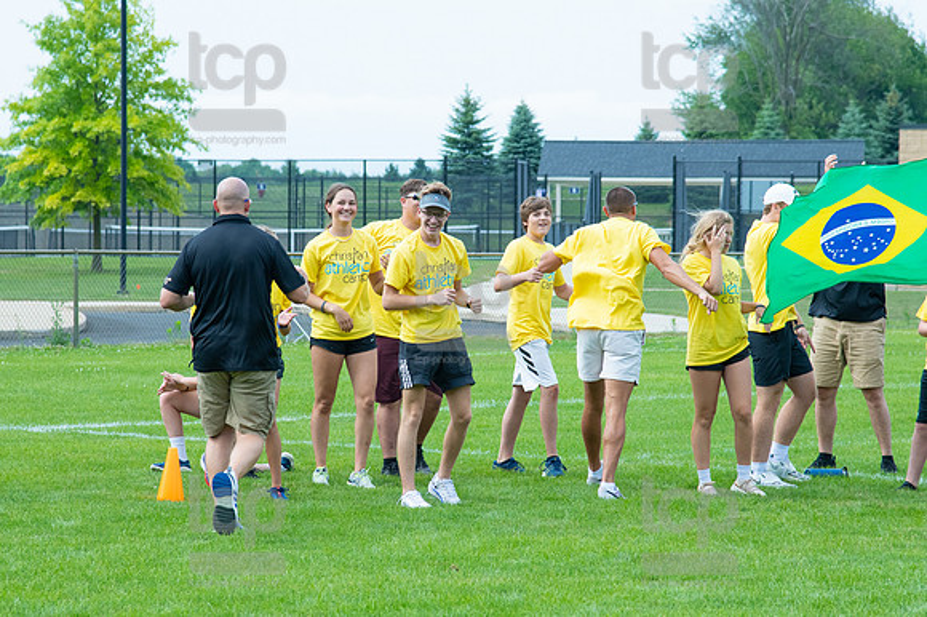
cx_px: 464
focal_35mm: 168
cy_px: 308
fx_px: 4323
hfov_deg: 12.2
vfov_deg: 8.2
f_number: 5.6
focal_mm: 112
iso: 320
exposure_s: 1/1250
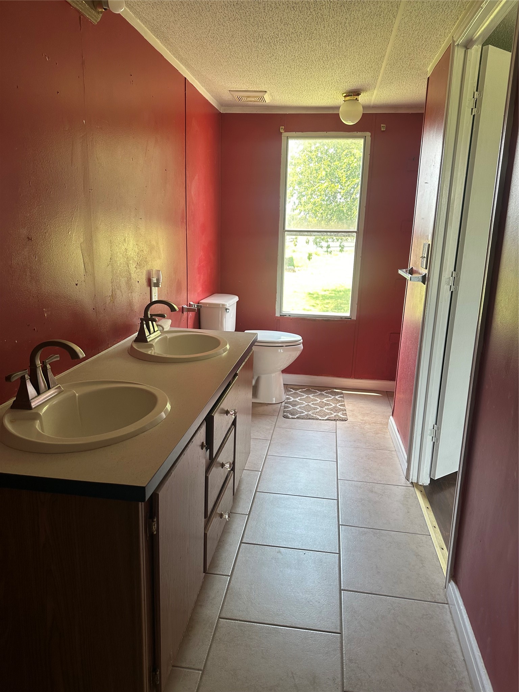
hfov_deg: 56.8
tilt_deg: -12.4
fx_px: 480
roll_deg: -3.1
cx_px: 260
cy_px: 346
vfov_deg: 71.6
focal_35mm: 24
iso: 100
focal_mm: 6.86
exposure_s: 1/121
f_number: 1.78
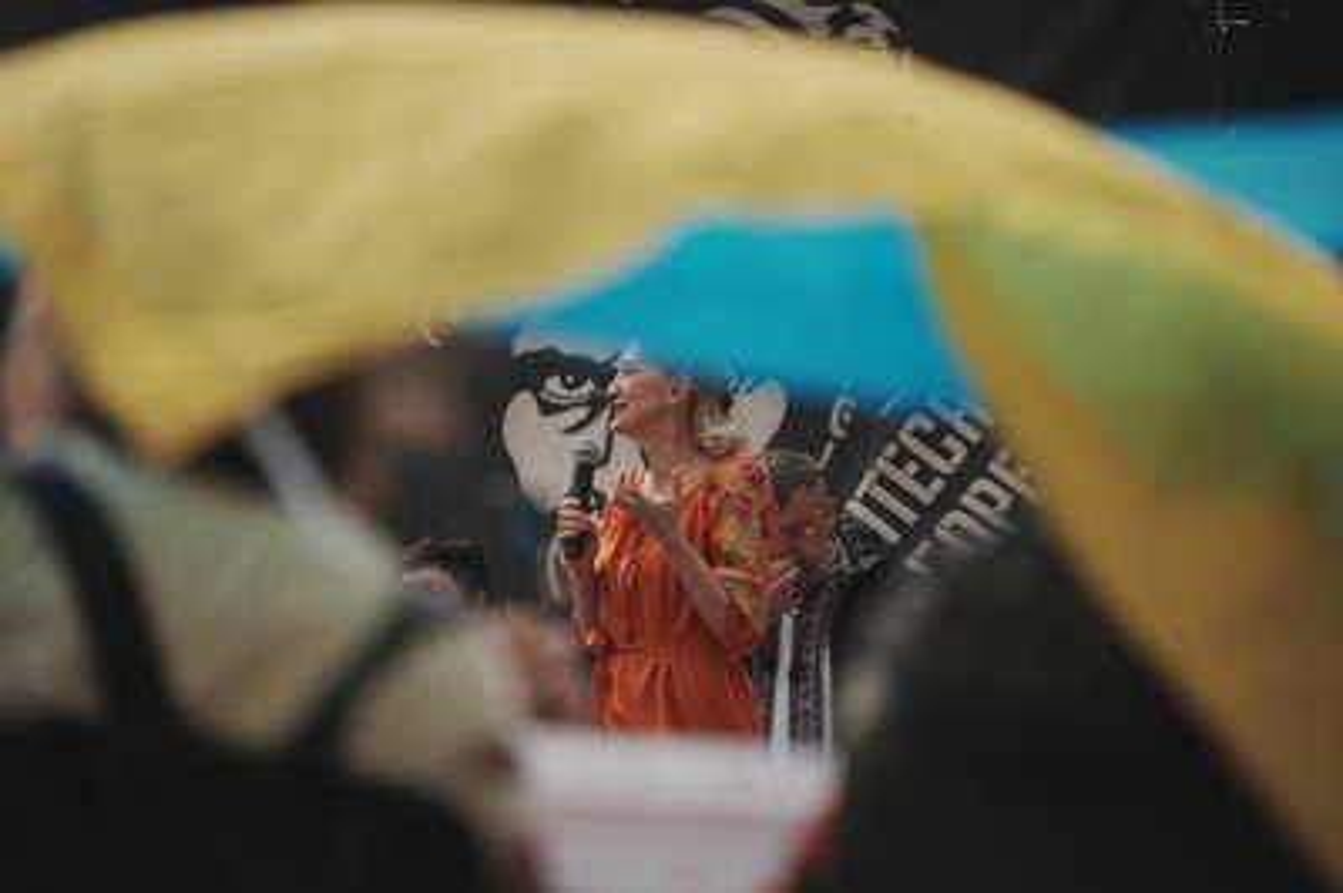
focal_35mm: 300
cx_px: 672
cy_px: 446
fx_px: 11182
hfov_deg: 6.9
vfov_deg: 4.6
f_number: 5.6
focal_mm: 300
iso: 100
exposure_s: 1/800
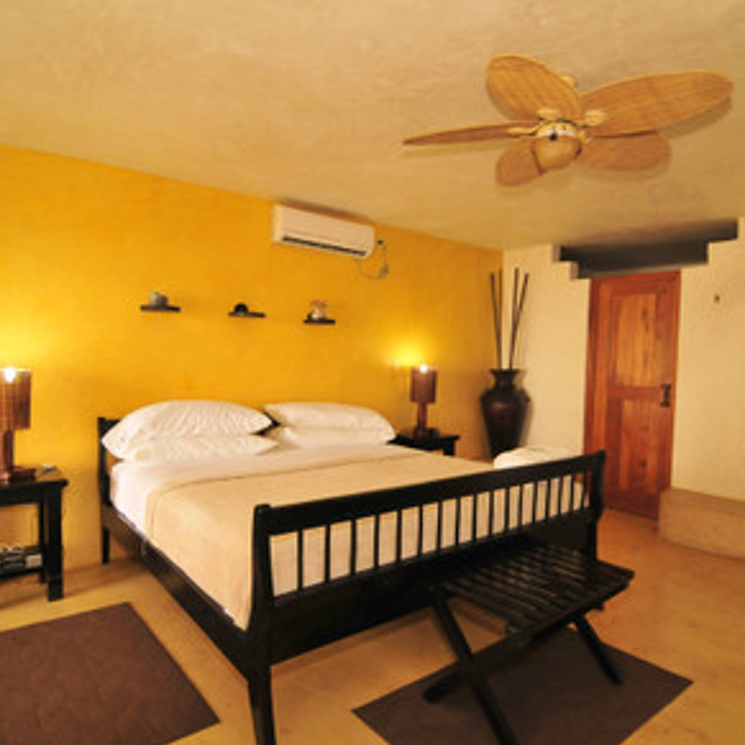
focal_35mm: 22
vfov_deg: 70.5
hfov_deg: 70.4
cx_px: 392
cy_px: 375
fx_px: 527
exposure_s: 1/200
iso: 800
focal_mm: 11
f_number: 3.5
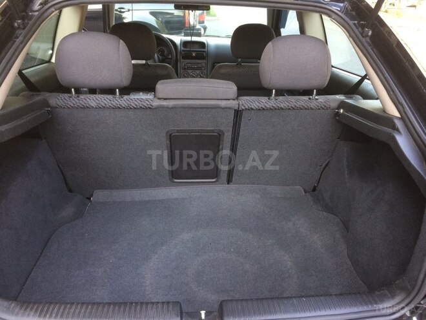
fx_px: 357
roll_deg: -2.9
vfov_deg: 48.2
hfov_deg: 61.7
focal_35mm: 29
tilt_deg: -25.3
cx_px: 213
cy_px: 160
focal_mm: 4.15
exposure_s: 1/33
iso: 64
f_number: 2.2
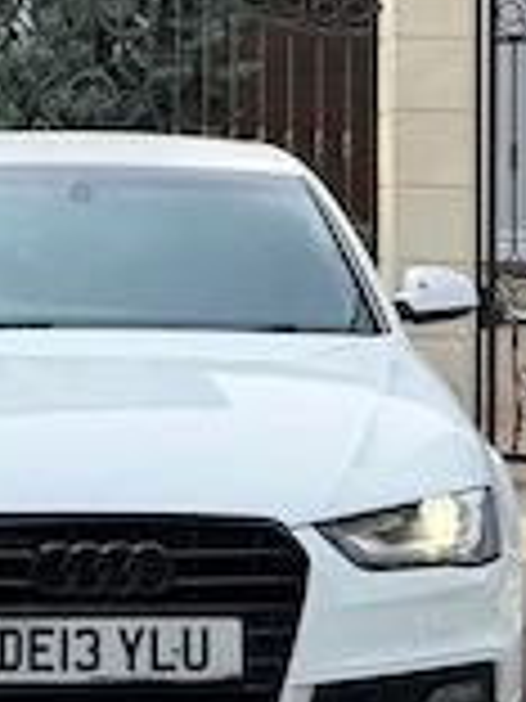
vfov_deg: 15.7
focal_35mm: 123
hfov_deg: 12.0
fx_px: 2492
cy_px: 0
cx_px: 117
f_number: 1.78
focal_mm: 6.76
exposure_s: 1/2088
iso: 80
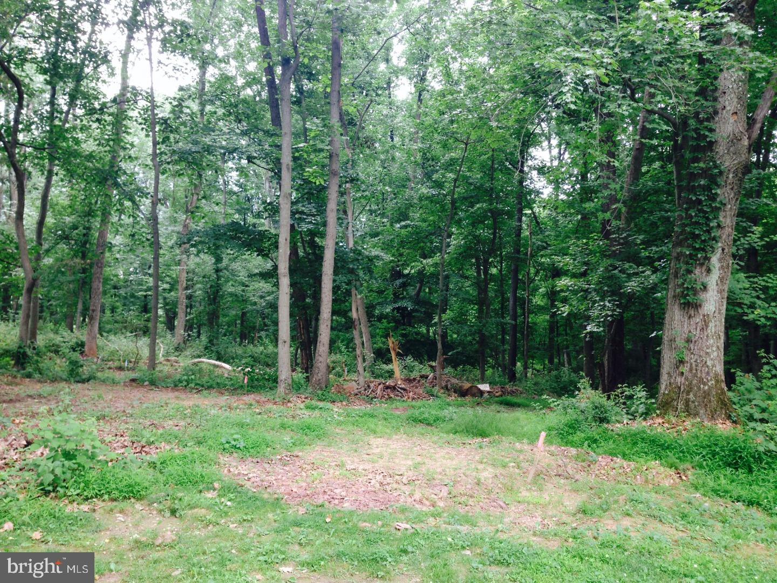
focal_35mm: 33
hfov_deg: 55.4
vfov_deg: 42.9
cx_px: 388
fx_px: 741
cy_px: 292
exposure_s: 1/60
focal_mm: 4.12
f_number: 2.4
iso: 50
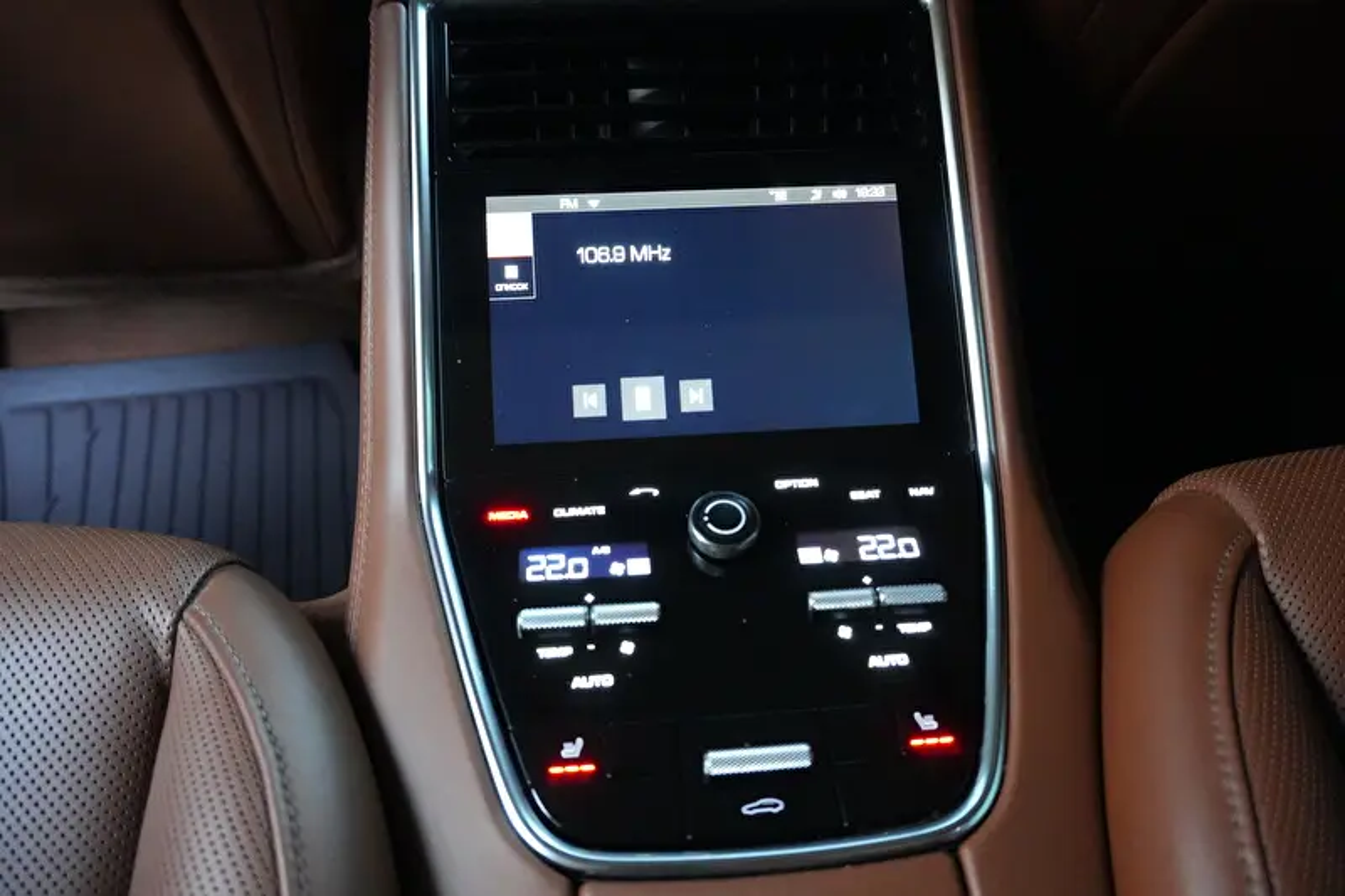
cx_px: 672
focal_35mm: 26
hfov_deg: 70.4
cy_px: 448
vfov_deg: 50.4
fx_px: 952
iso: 6400
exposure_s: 1/160
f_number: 3.5
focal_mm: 17
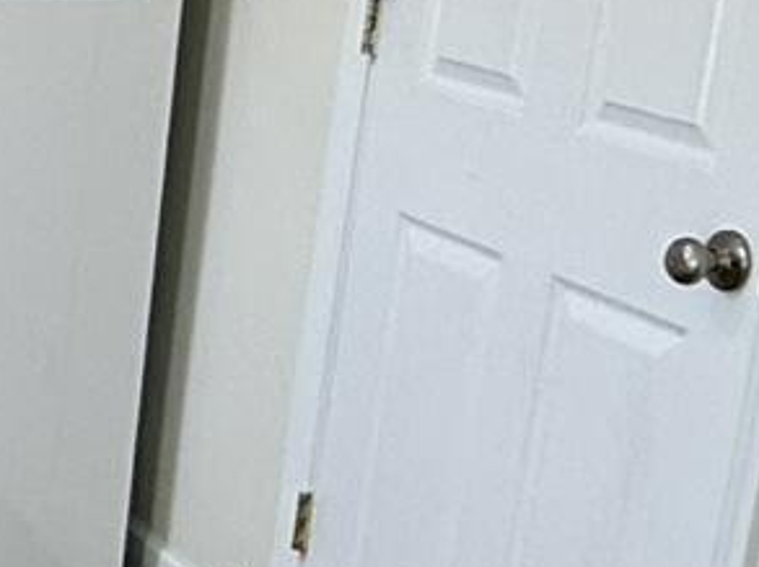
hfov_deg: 15.5
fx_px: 2146
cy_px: 272
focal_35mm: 98
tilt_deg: -11.6
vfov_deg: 15.1
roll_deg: +0.1
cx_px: -803
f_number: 2.2
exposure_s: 1/99
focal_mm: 2.22
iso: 80
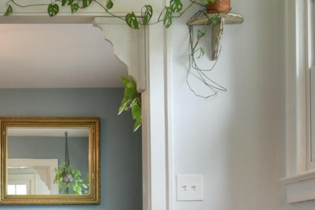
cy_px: 248
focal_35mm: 75
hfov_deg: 26.1
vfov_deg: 17.4
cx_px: 34
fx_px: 657
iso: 800
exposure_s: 1/13
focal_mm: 14
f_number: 11
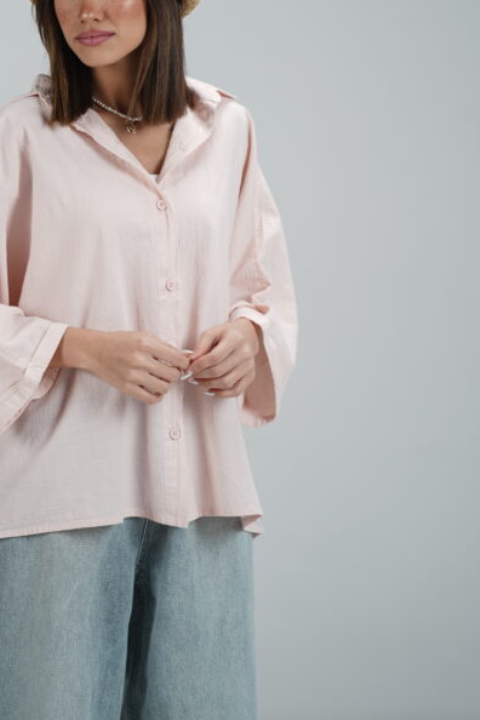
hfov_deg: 9.4
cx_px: 113
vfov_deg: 14.0
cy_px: 121
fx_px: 2920
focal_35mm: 146
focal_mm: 85
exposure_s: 1/200
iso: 80
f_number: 1.6
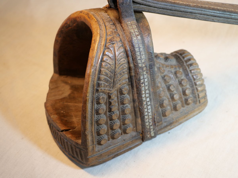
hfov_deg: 32.2
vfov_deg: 24.4
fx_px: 413
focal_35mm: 60
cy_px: 89
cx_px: 119
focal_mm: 30
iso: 320
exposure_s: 1/125
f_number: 3.5
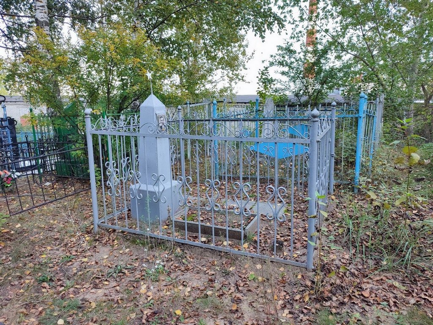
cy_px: 162
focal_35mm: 25
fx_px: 313
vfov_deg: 54.9
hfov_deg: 69.4
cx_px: 216
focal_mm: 6.04
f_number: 1.9
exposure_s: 1/100
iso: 74
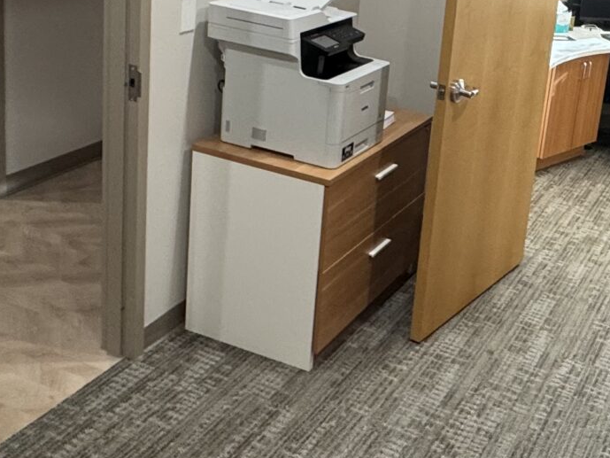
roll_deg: -6.2
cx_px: 459
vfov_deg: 27.3
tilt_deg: -14.9
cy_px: 72
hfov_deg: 36.0
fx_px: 916
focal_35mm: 52
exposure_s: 1/120
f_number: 2.2
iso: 250
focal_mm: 2.22
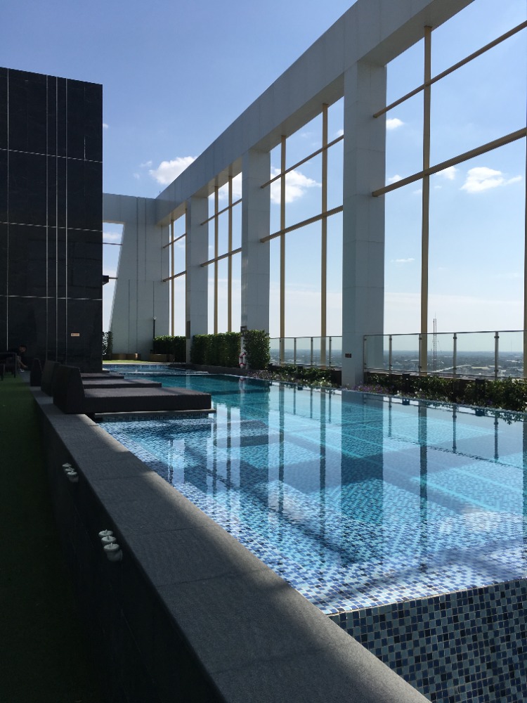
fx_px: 589
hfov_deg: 48.2
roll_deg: -0.7
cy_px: 352
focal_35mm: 29
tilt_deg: -0.4
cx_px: 264
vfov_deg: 61.7
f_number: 2.2
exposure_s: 1/2747
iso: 25
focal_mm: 4.15
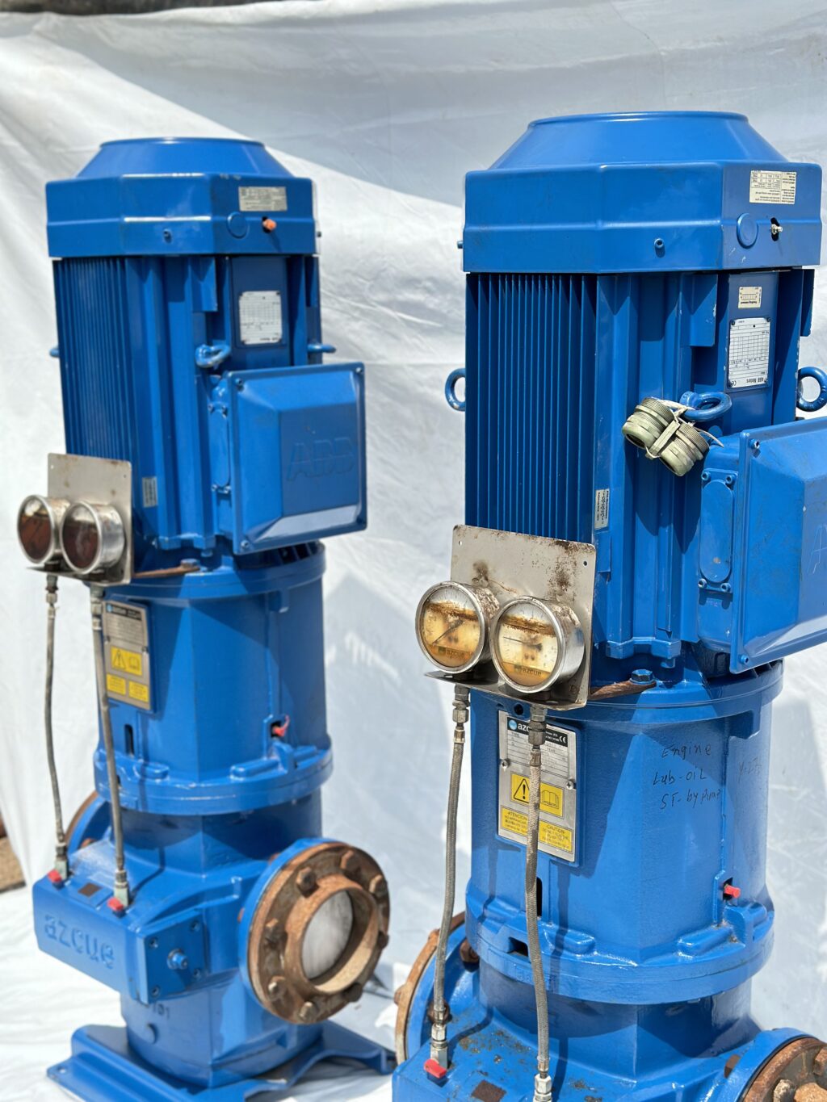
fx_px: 1529
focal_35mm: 48
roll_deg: +0.3
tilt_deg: -9.7
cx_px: 414
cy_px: 551
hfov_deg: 30.3
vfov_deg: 39.7
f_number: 1.78
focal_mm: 6.86
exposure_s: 1/4566
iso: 100
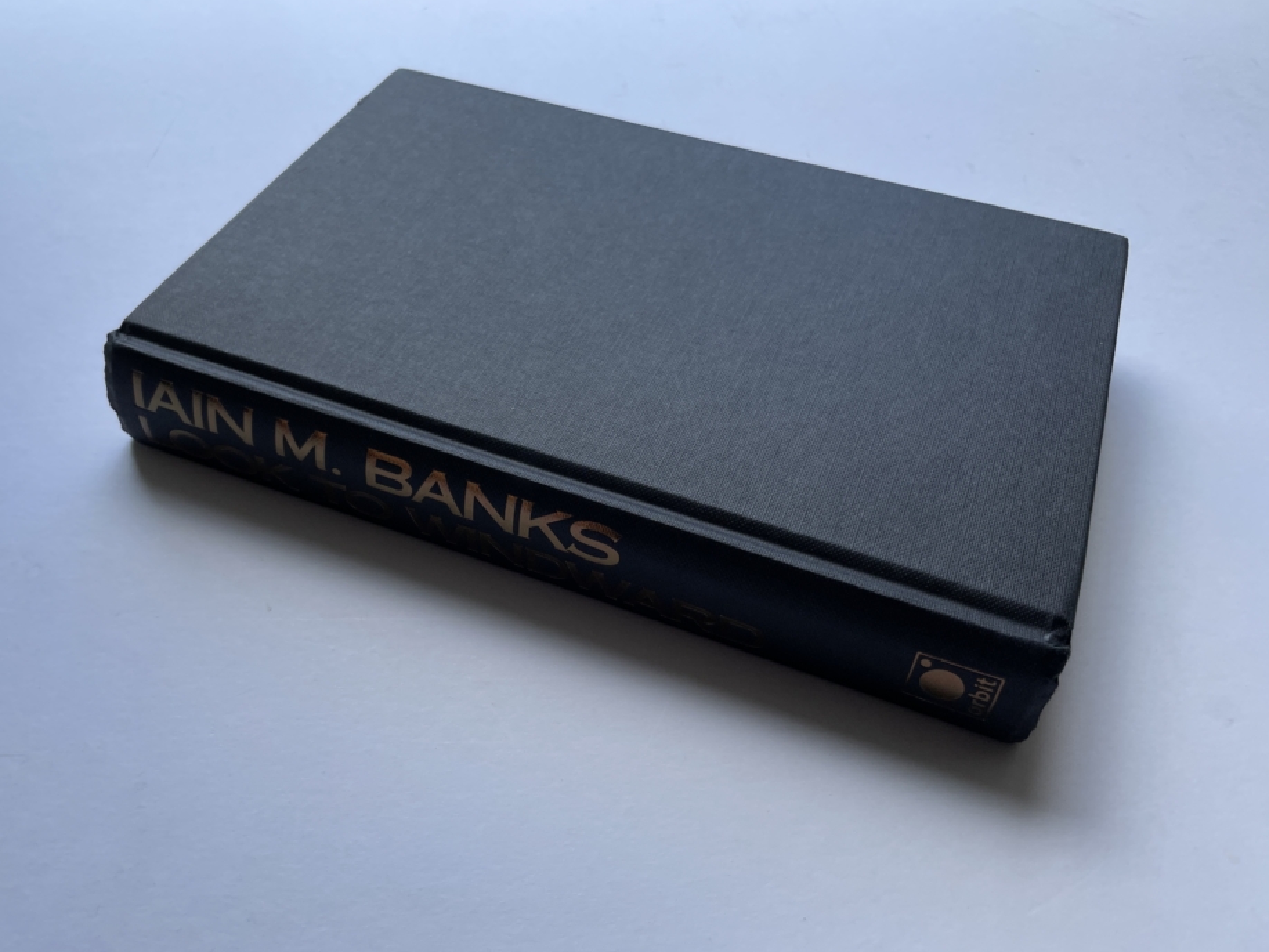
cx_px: 570
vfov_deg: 48.2
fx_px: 1063
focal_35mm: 29
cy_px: 502
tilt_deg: -47.9
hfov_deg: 61.5
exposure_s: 1/452
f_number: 1.6
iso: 32
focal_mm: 4.2
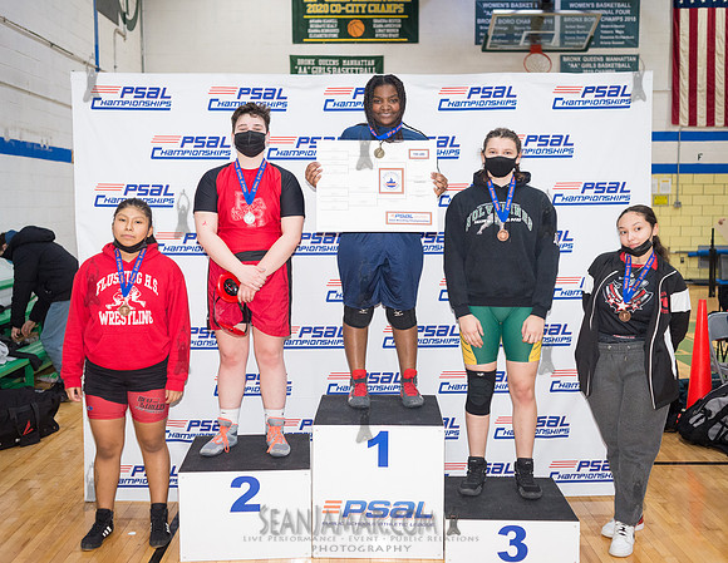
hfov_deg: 47.8
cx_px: 364
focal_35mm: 39
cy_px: 282
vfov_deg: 37.9
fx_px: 821
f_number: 3.5
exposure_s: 1/400
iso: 4000
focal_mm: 35
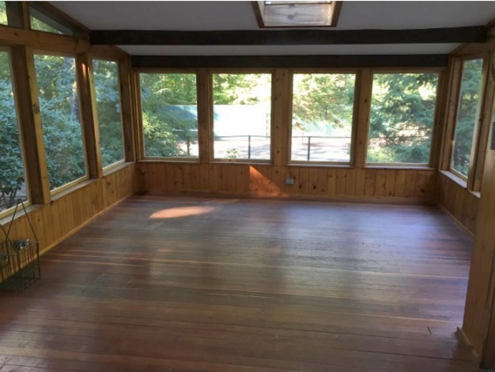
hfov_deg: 61.6
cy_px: 186
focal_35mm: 29
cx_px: 248
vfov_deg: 48.3
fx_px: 415
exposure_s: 1/30
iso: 64
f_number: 2.2
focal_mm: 4.15
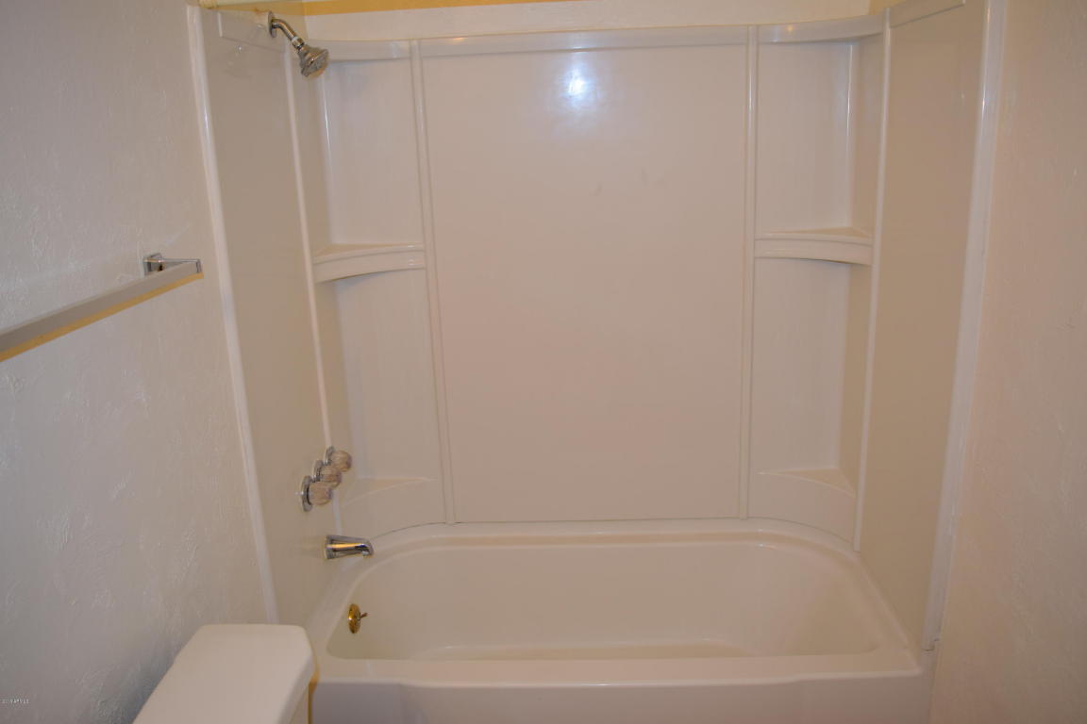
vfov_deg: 47.9
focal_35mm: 27
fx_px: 815
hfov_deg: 67.4
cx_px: 544
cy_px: 362
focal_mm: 18
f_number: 3.5
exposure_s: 1/60
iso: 250
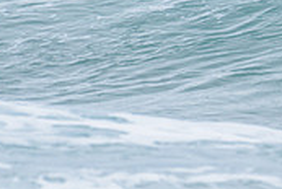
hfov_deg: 1.0
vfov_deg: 0.7
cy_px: -125
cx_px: 501
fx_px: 16086
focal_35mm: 2050
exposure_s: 1/2000
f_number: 5.6
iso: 160
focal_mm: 500
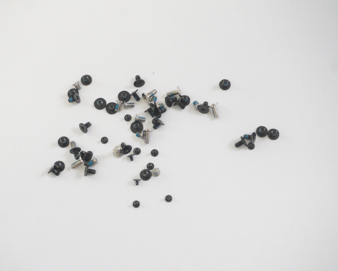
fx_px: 620
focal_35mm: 62
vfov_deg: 24.6
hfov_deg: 30.4
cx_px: 143
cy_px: 136
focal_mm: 36
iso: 5000
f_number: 5.6
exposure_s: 1/250
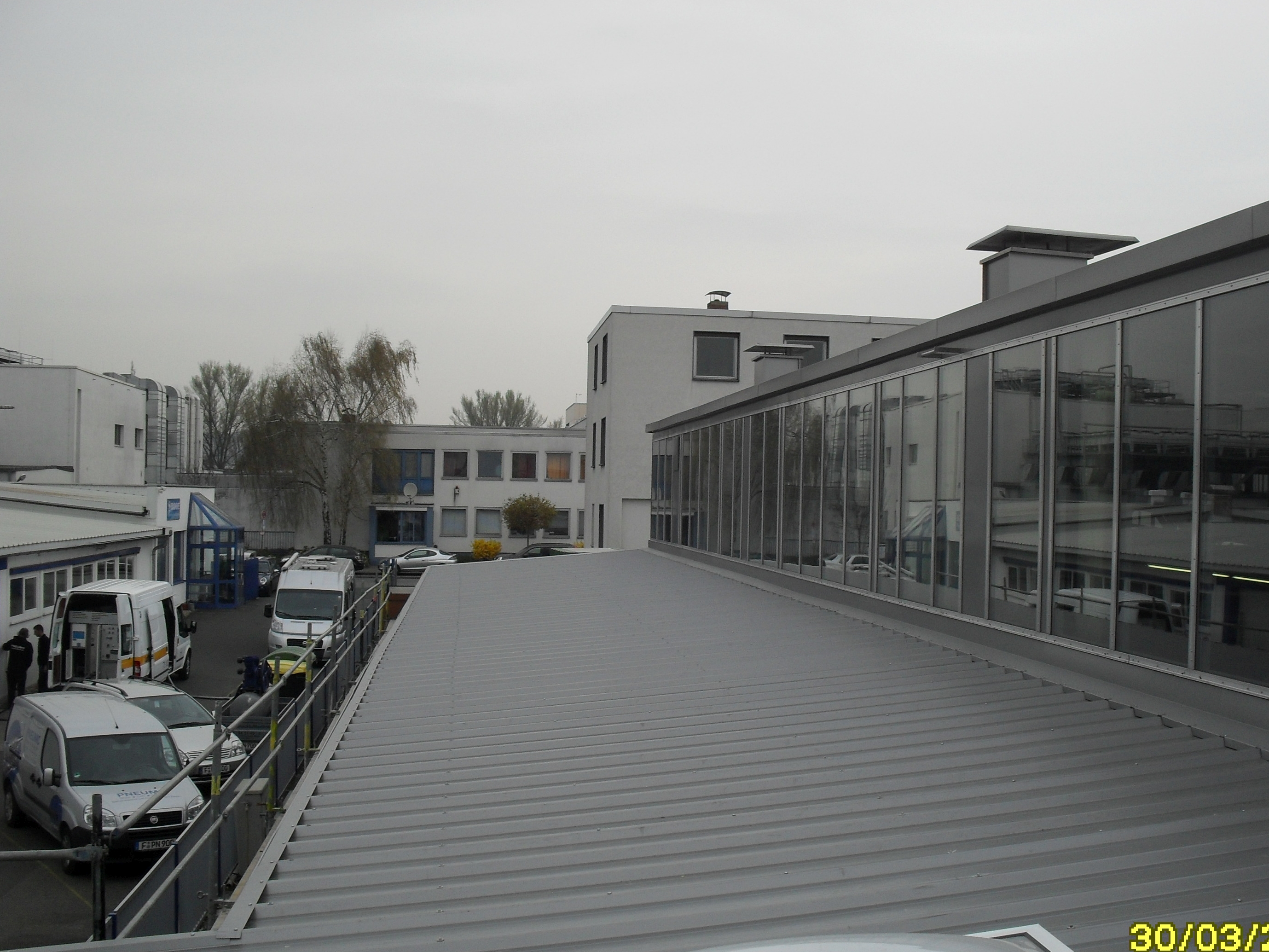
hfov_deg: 47.8
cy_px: 509
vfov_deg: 36.8
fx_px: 1430
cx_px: 705
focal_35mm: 39
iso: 100
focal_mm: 6.3
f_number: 8.4
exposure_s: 1/125
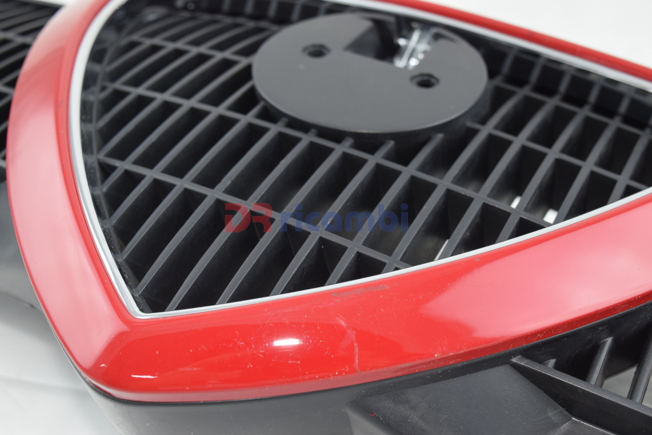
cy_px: 218
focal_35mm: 51
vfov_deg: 26.5
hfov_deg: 38.9
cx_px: 326
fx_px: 924
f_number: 8
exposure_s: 1/160
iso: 500
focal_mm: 34
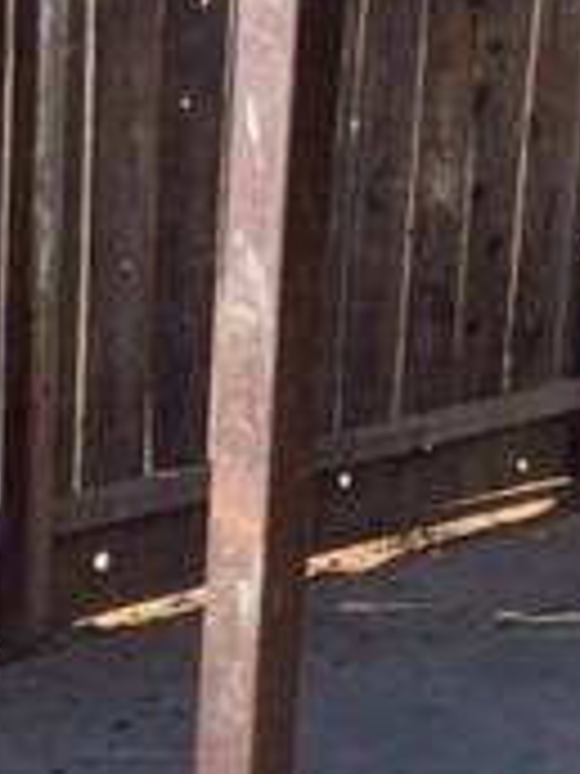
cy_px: 518
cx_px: -288
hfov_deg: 13.0
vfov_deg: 18.2
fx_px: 2413
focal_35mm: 108
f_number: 2.2
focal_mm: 4.15
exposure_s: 1/942
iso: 32
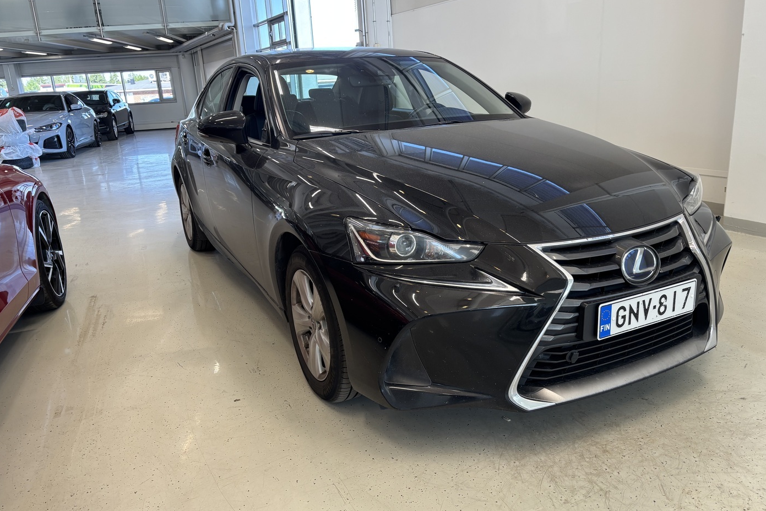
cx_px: 385
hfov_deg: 65.5
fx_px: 596
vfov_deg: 46.4
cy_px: 257
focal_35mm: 28
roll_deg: +3.0
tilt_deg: -16.8
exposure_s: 1/100
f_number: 1.6
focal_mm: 5.96
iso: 50
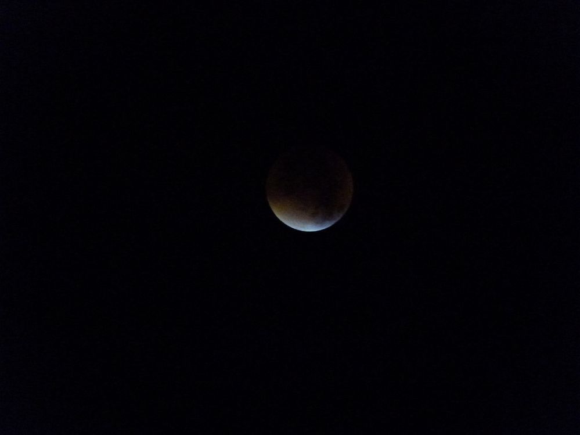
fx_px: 8745
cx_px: 290
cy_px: 218
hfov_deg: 3.8
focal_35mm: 522
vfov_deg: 2.8
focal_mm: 94
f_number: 4.7
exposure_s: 1/15
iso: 1600
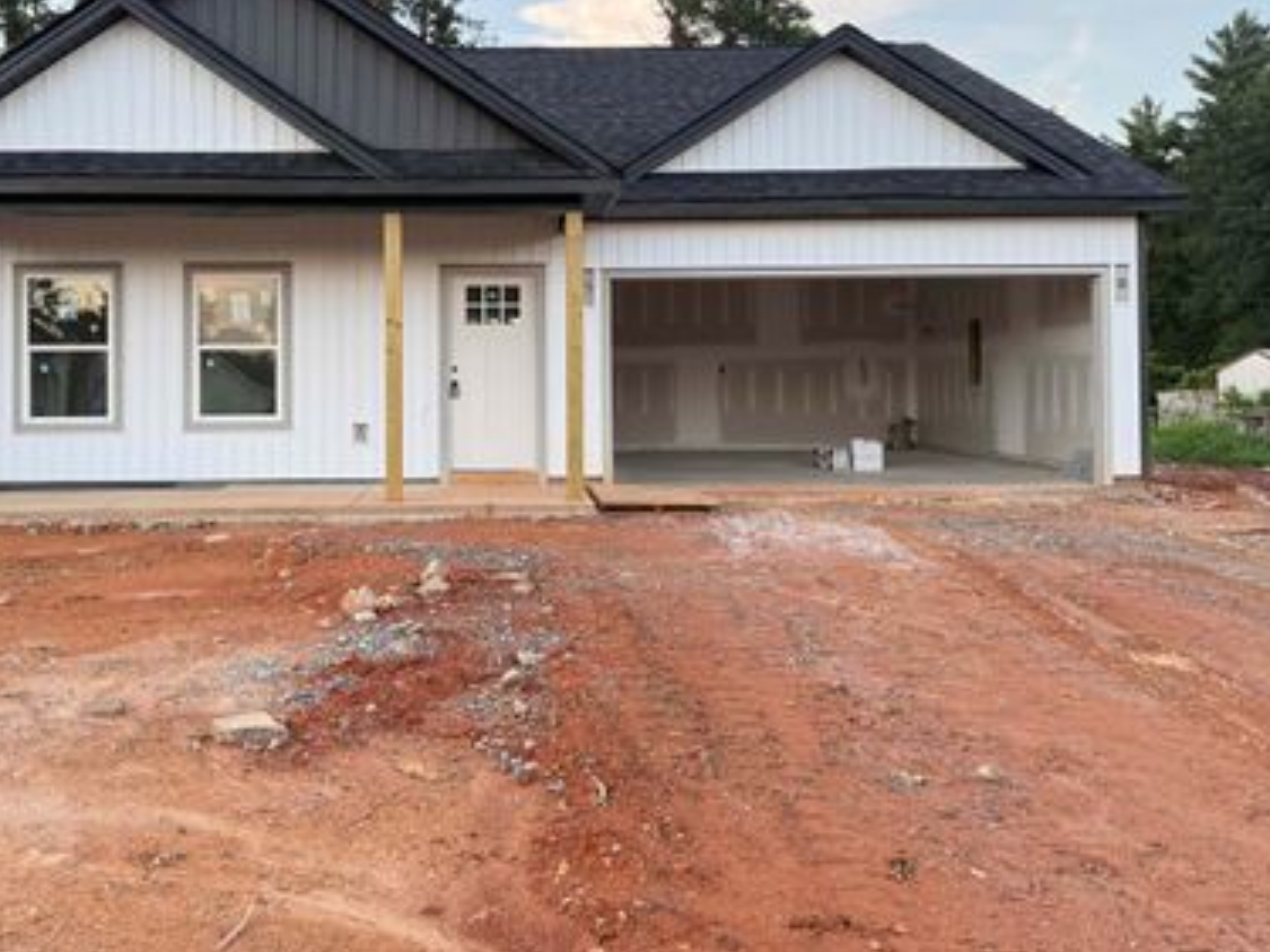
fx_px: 1174
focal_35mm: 32
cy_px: 357
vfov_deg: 43.8
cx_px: 491
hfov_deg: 56.3
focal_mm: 6.76
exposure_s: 1/279
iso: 100
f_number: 1.78
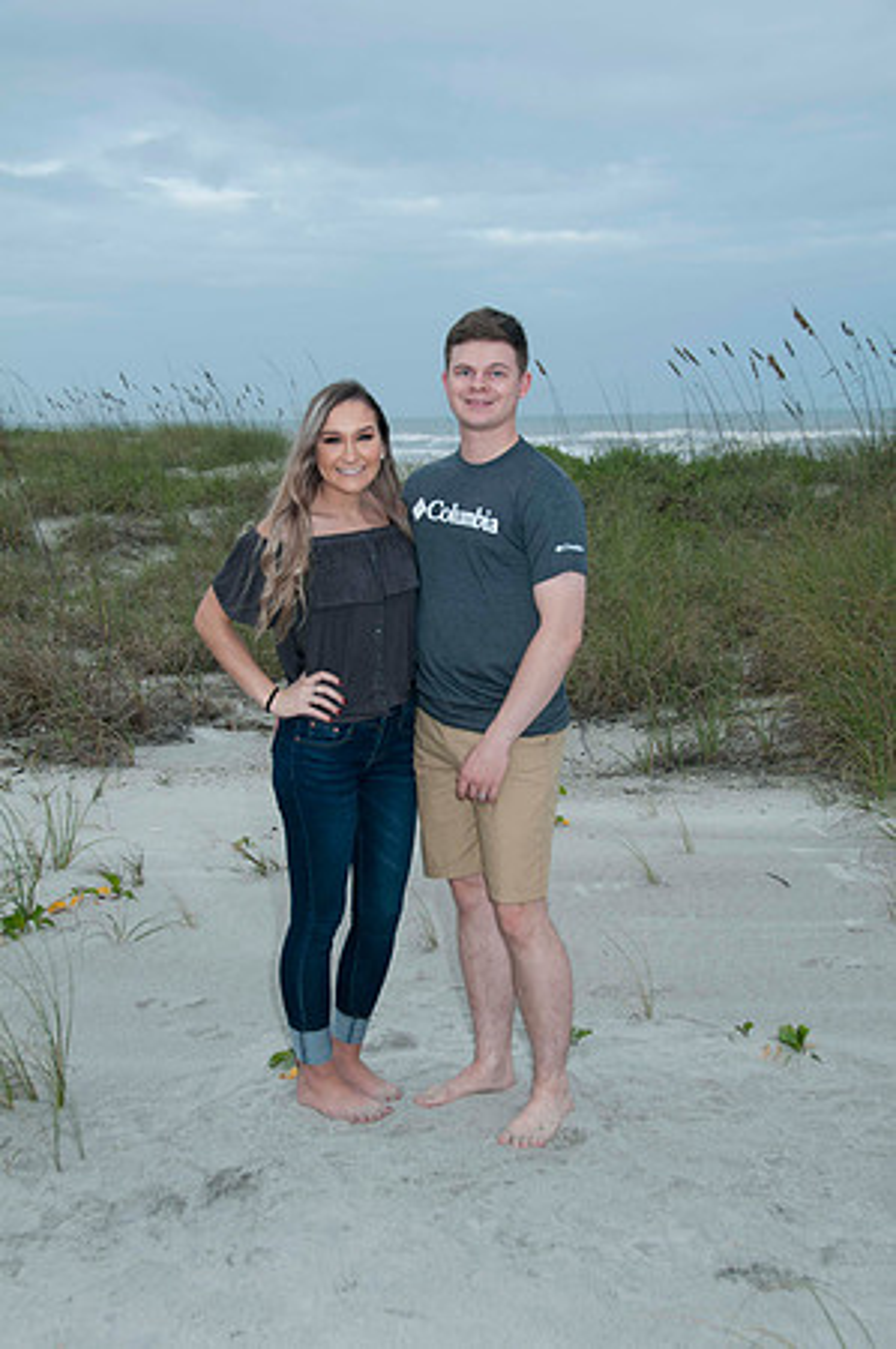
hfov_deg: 28.0
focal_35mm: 48
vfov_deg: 41.2
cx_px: 448
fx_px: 1796
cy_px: 674
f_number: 5.6
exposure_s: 1/125
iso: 100
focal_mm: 32
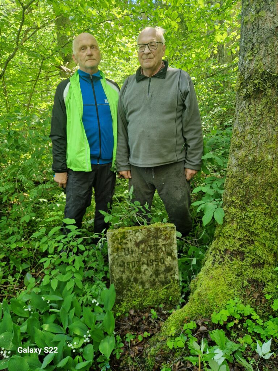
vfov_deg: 73.9
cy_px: 186
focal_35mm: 23
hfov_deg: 58.9
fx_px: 246
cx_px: 139
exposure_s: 1/180
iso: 160
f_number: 1.8
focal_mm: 5.4
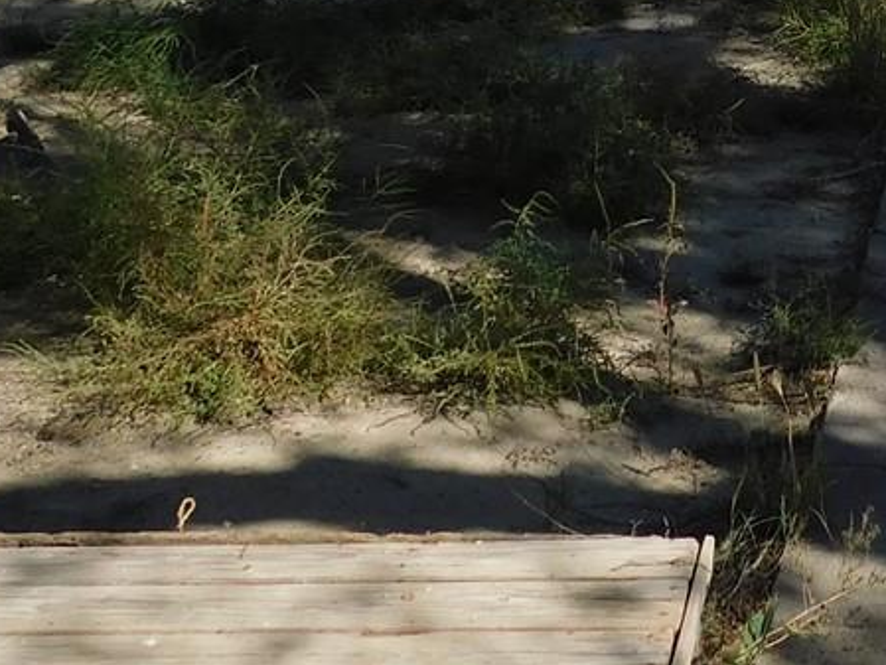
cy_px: -201
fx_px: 2099
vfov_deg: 16.9
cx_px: 953
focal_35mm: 82
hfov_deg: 22.6
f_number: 6
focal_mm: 4
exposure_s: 1/400
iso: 125
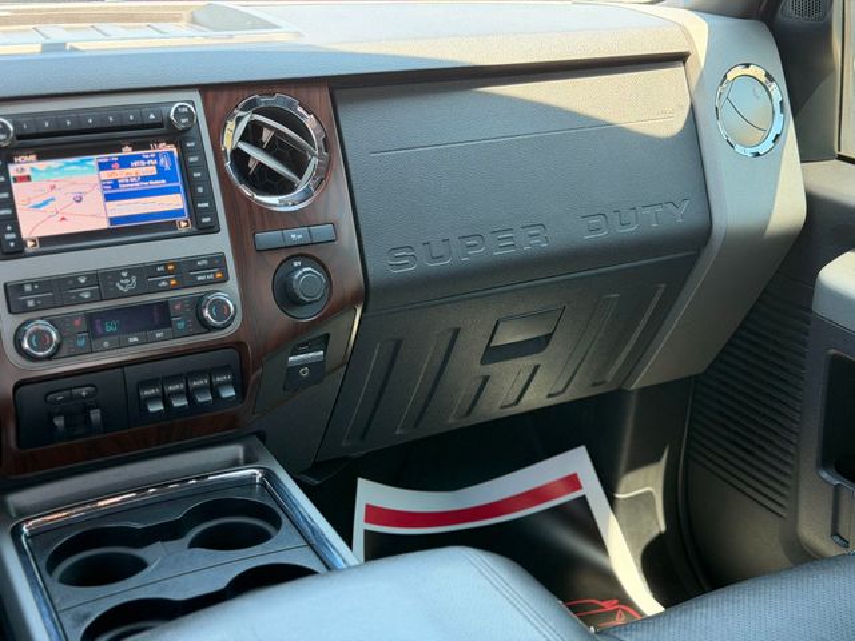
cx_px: 428
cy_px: 320
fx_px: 1186
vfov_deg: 30.3
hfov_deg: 39.7
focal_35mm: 48
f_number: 1.78
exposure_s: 1/159
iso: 125
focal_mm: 6.76
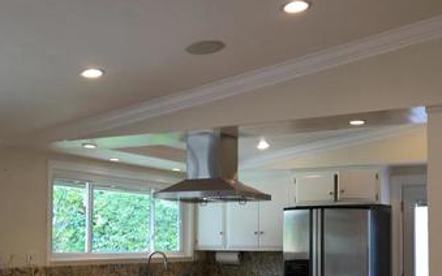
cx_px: 192
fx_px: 699
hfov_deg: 35.0
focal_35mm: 58
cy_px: 211
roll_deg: -0.6
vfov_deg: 22.1
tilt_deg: +3.4
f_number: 2.2
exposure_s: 1/40
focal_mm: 4.15
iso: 25
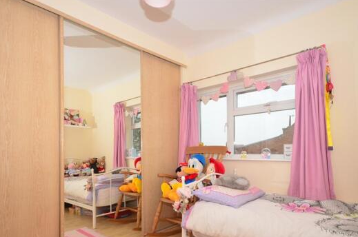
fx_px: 244
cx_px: 177
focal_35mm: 25
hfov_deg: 72.4
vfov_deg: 51.3
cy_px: 147
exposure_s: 1/200
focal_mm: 13
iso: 640
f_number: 5.6
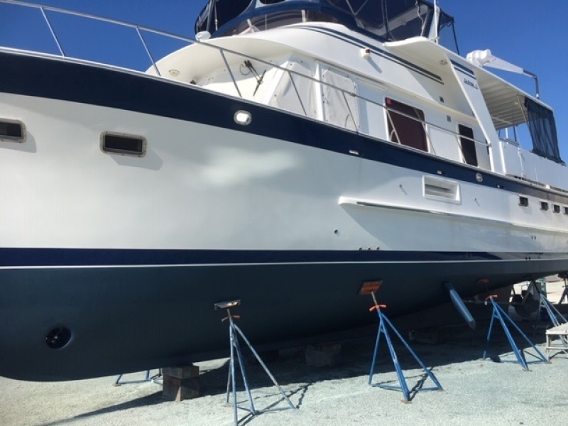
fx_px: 476
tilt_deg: +5.1
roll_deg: +3.6
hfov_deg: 61.7
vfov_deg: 48.2
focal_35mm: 29
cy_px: 213
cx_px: 284
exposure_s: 1/1789
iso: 25
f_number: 2.2
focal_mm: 4.15
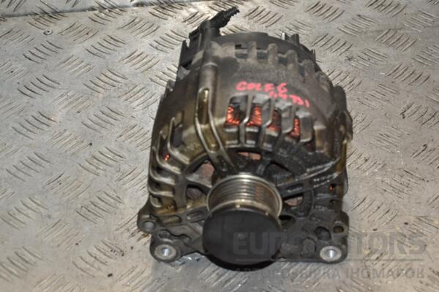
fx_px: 1134
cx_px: 220
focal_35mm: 93
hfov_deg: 21.9
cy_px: 146
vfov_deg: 14.7
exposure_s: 1/200
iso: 800
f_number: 8
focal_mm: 62
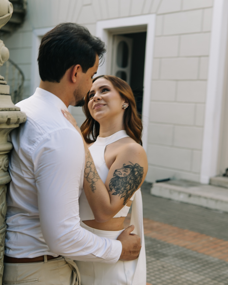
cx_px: 115
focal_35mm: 51
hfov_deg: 29.7
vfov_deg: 36.7
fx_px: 430
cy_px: 141
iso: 100
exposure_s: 1/250
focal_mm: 30
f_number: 2.5
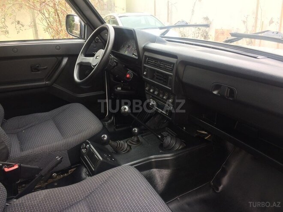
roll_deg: +0.5
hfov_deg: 61.7
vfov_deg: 48.2
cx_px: 142
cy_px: 106
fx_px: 237
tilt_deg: -22.3
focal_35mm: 29
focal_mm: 4.15
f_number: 2.2
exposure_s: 1/50
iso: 50
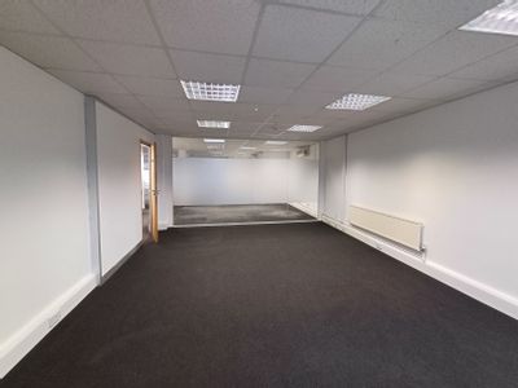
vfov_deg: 78.1
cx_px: 259
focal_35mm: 16
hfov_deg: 94.5
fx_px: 239
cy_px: 194
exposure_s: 1/33
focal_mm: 1.64
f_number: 2.2
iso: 160
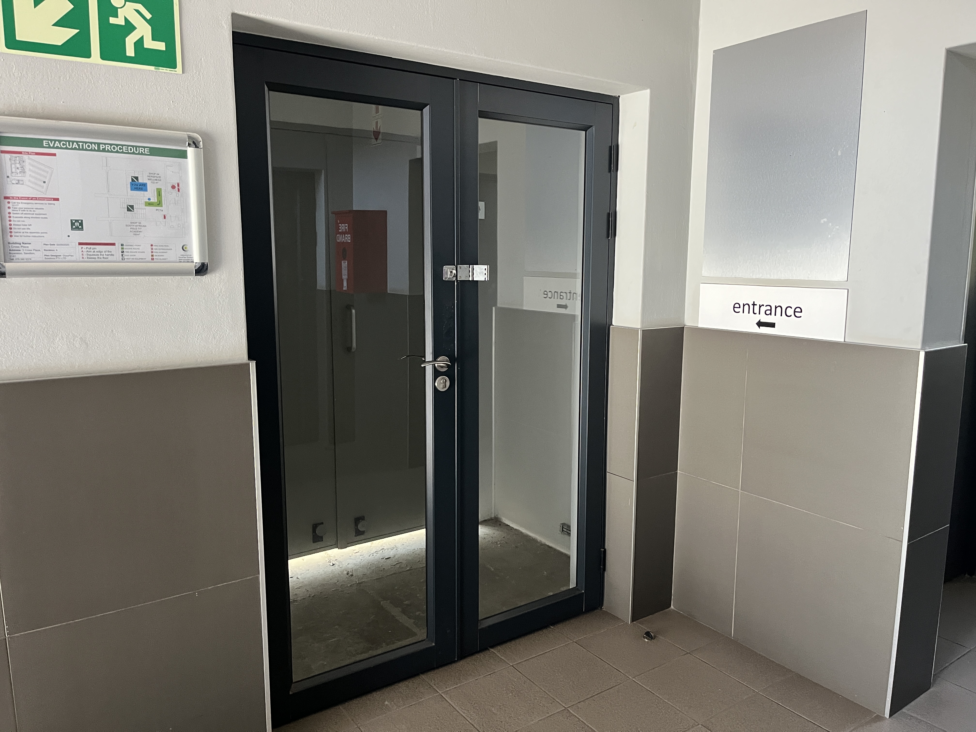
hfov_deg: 67.3
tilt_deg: -10.4
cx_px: 488
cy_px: 366
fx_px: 733
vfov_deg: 53.1
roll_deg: -0.8
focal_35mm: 26
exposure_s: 1/60
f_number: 1.6
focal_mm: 5.1
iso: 250
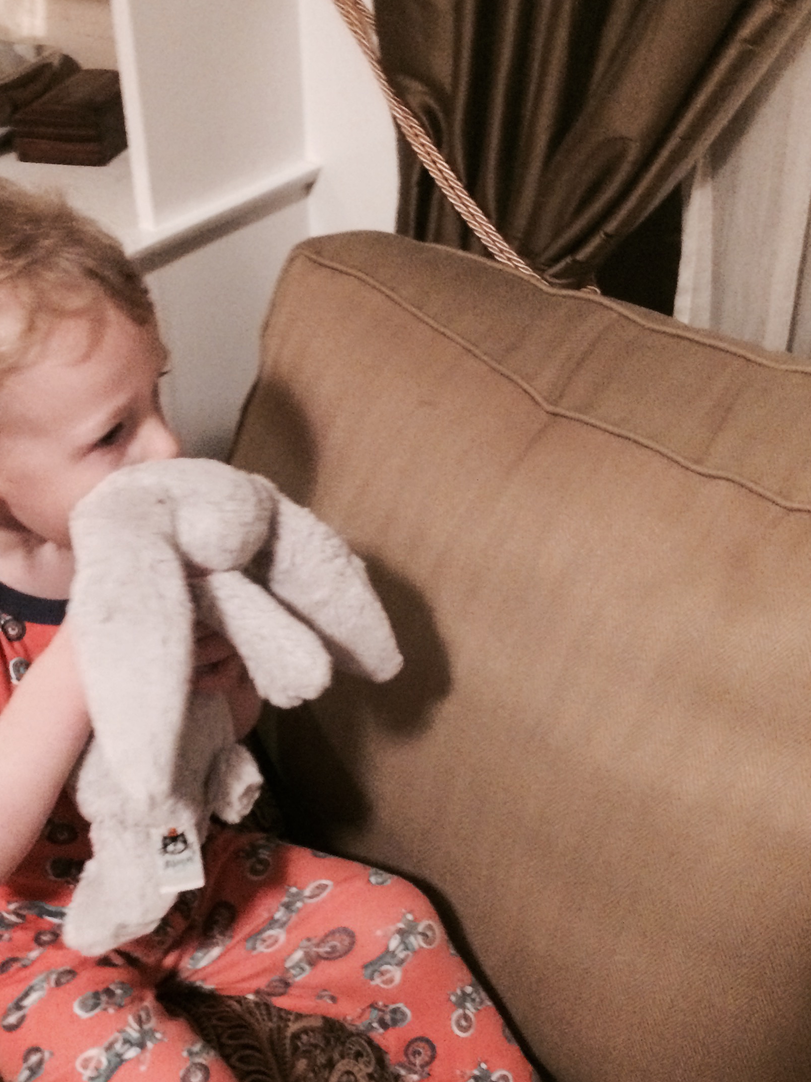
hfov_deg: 32.7
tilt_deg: -33.4
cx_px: 290
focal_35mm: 44
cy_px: 593
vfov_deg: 42.9
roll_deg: +4.9
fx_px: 1375
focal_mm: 4.15
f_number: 2.2
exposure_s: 1/15
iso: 400
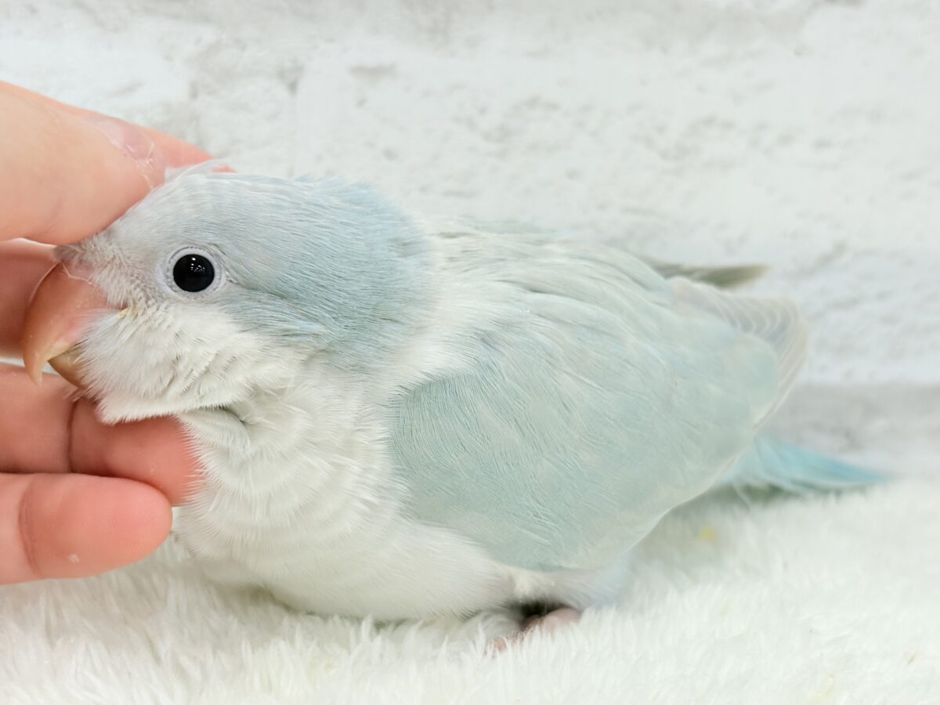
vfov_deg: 28.0
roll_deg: -2.6
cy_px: 352
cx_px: 470
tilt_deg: -10.2
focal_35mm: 52
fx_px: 1412
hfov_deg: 36.8
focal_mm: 5.96
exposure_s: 1/100
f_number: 1.6
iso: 80
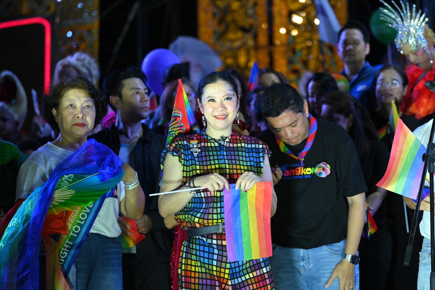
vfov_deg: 14.0
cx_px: 218
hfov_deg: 20.8
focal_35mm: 98
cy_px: 145
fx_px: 1184
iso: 800
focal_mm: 98
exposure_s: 1/640
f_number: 2.8
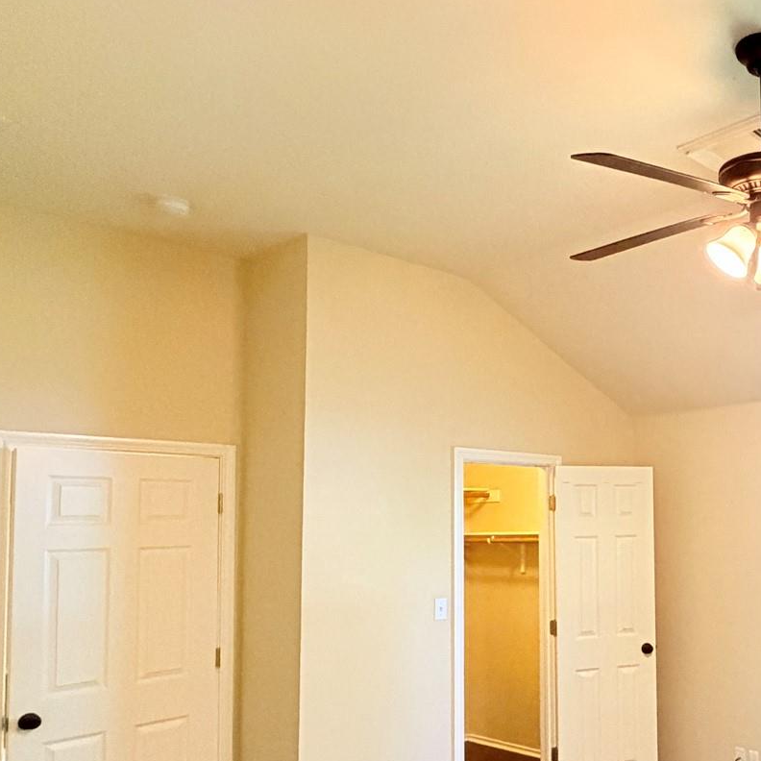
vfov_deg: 50.5
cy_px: 483
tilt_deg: +3.3
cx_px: 740
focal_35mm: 32
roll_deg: +2.0
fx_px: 796
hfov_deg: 44.4
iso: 800
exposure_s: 1/60
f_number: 2.2
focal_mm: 2.22
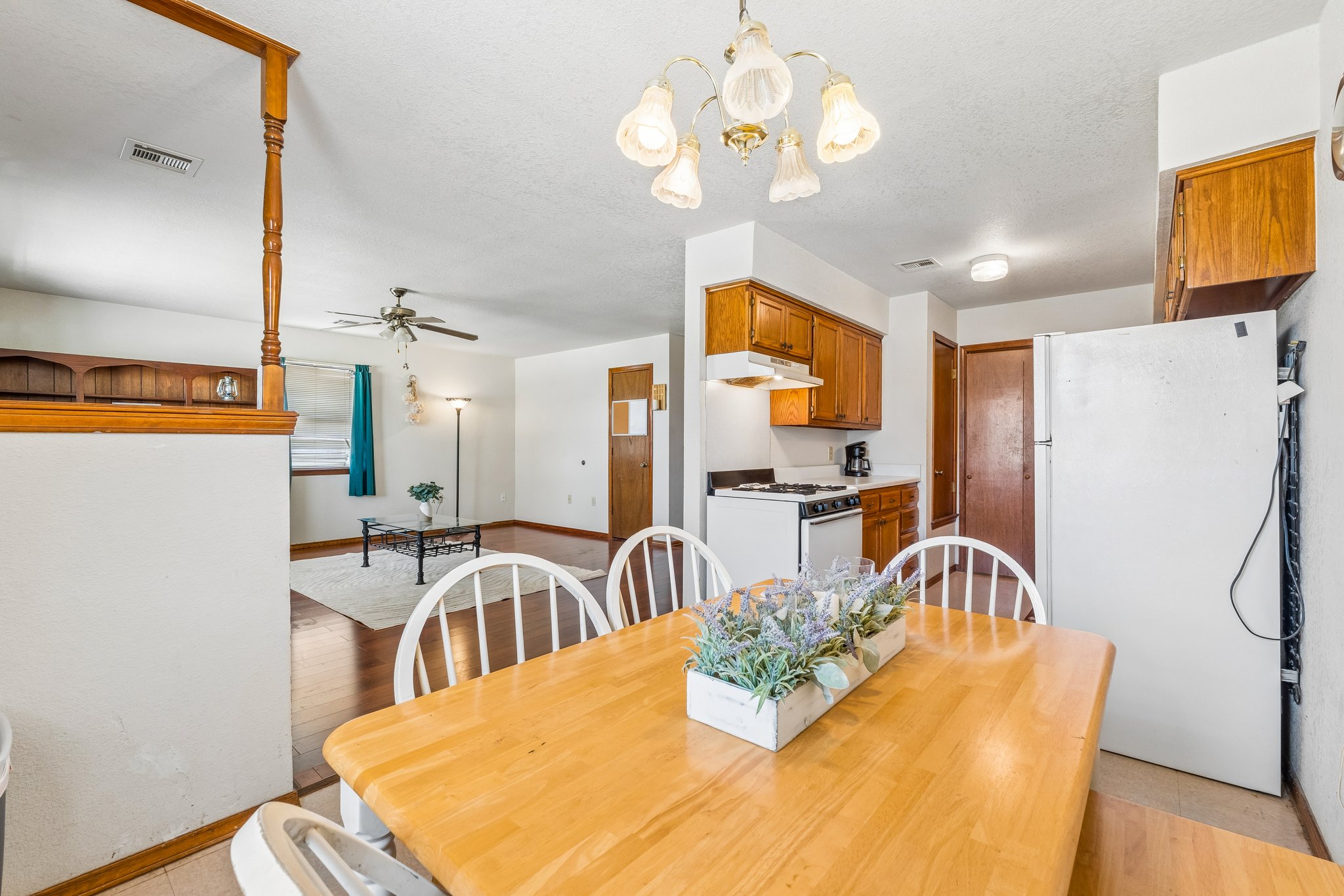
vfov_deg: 77.3
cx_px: 672
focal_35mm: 15
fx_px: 560
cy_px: 448
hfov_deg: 100.4
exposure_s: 1/20
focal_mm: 10
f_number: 8
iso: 200
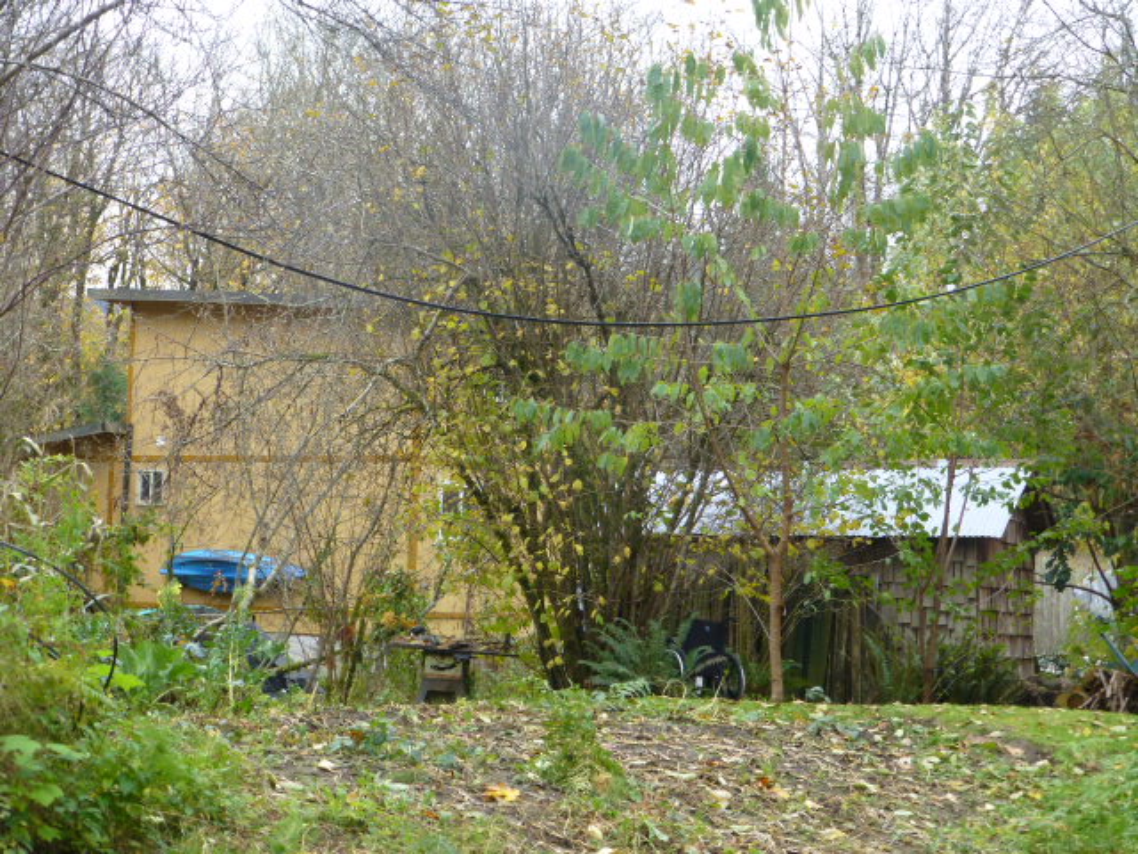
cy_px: 427
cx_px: 569
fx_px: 2170
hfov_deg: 29.4
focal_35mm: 66
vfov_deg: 22.3
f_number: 4.9
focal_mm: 11.7
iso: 160
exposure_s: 1/60
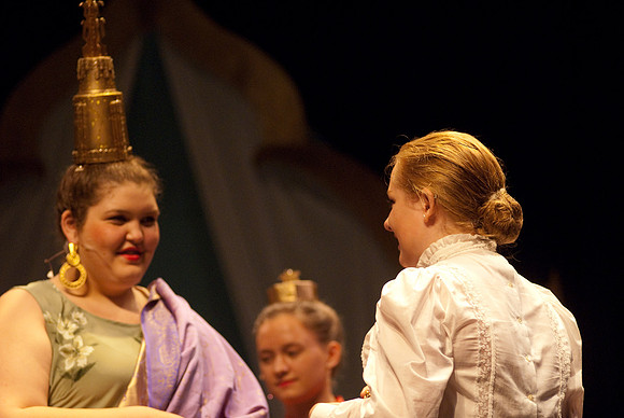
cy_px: 209
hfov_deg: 10.1
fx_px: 3513
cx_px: 312
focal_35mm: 202
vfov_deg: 6.8
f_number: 2.8
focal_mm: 135
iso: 1000
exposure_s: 1/160
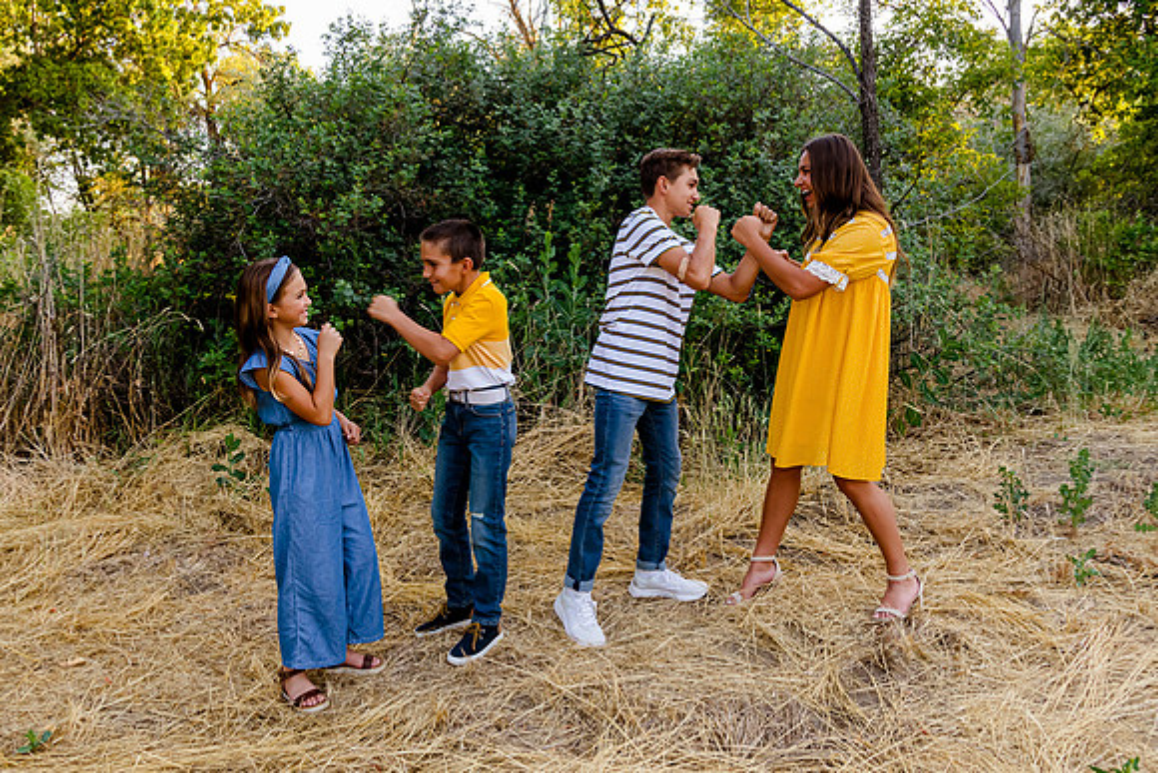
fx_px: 946
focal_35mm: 29
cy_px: 349
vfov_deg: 44.4
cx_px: 596
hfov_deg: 62.9
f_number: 6.3
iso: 1000
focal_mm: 24
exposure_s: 1/160
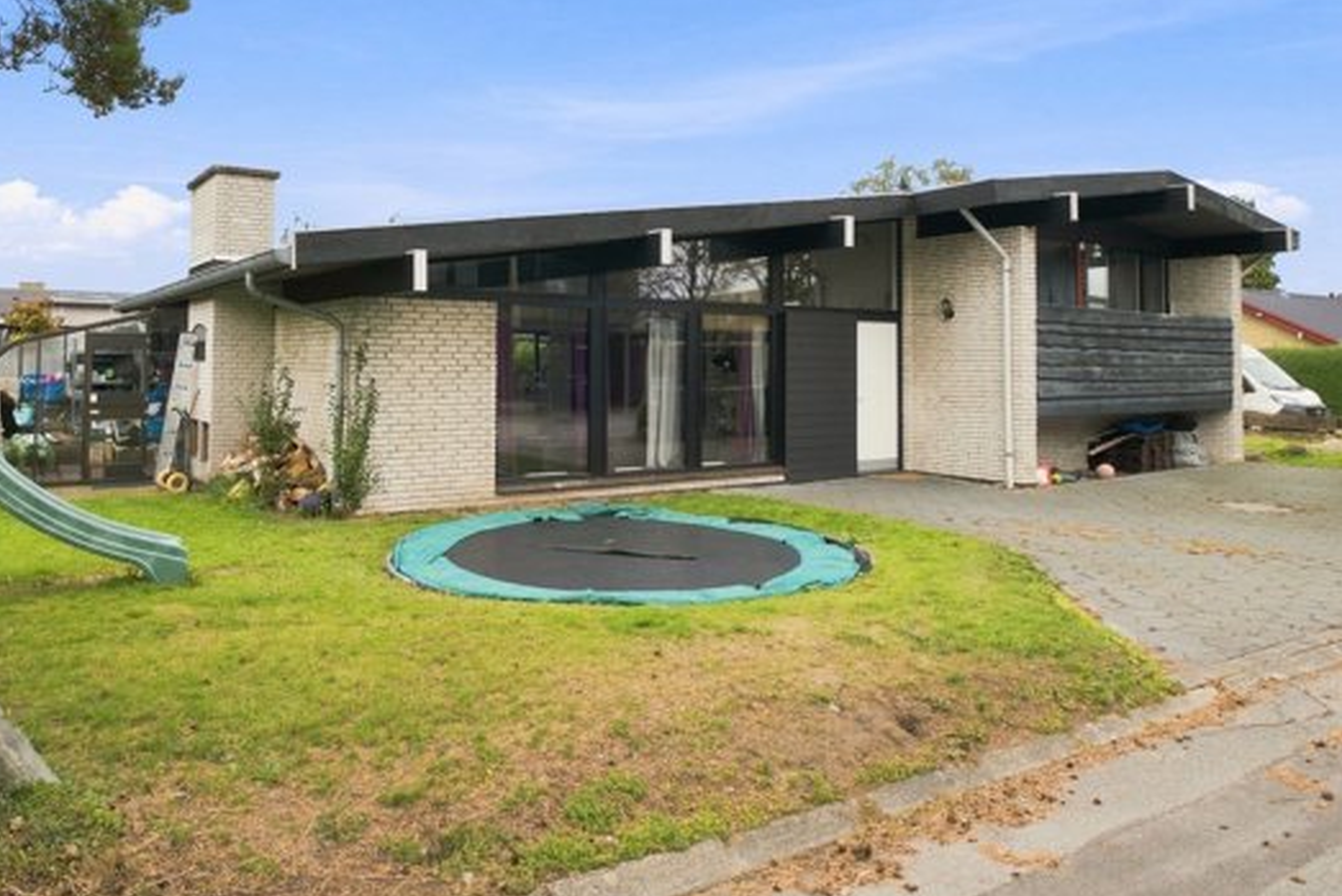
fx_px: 969
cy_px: 335
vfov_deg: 49.1
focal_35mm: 26
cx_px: 608
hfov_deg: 69.2
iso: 200
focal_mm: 11.5
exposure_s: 1/50
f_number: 8
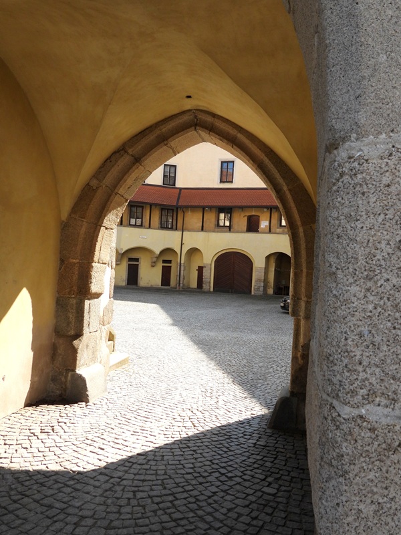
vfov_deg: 60.0
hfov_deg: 46.8
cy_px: 268
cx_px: 200
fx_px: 463
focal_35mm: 30
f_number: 3.2
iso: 100
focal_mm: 5.4
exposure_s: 1/640
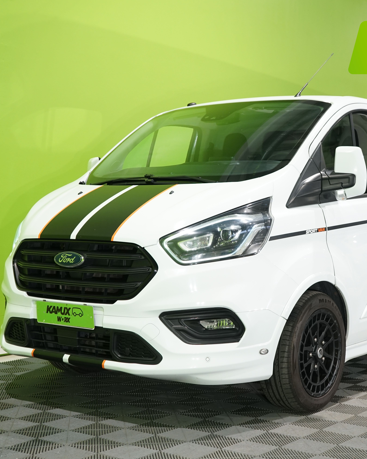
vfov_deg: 33.0
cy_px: 228
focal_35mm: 57
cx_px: 247
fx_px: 774
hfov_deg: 26.5
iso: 800
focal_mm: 40
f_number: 5.6
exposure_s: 1/30
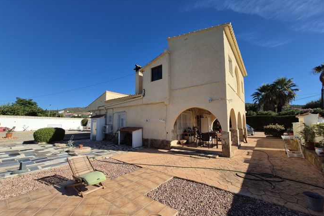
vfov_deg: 81.1
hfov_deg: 104.2
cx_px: 159
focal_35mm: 14
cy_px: 115
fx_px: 126
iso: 50
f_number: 2.2
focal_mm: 1.74
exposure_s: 1/2584
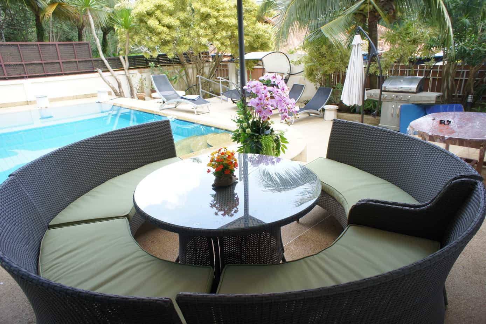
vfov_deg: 53.1
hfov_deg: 73.8
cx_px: 243
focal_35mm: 24
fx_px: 324
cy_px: 162
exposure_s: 1/125
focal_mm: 16
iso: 200
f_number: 5.6
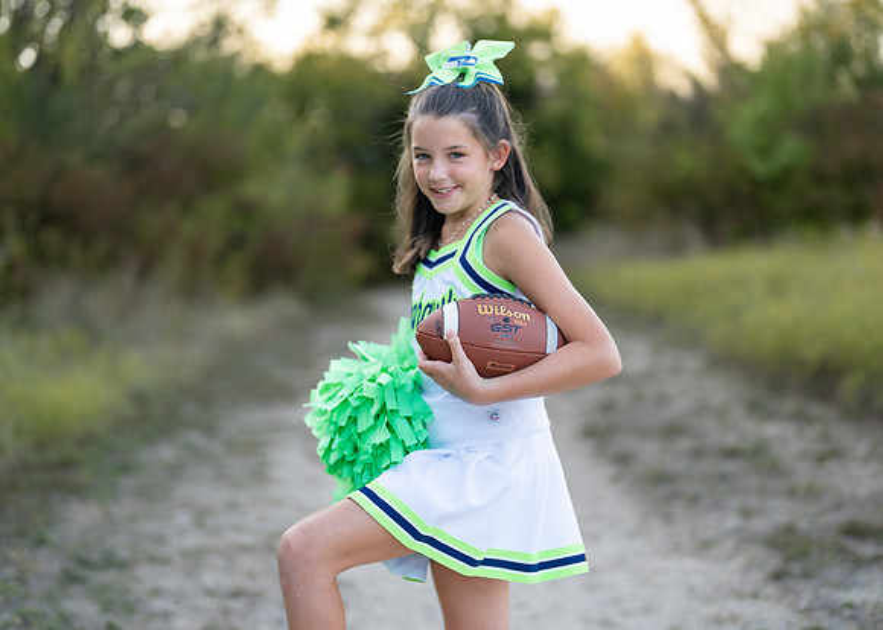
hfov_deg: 34.0
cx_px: 446
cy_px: 330
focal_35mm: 58
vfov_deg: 24.6
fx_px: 1442
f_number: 1.2
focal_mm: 50
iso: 100
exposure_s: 1/1000
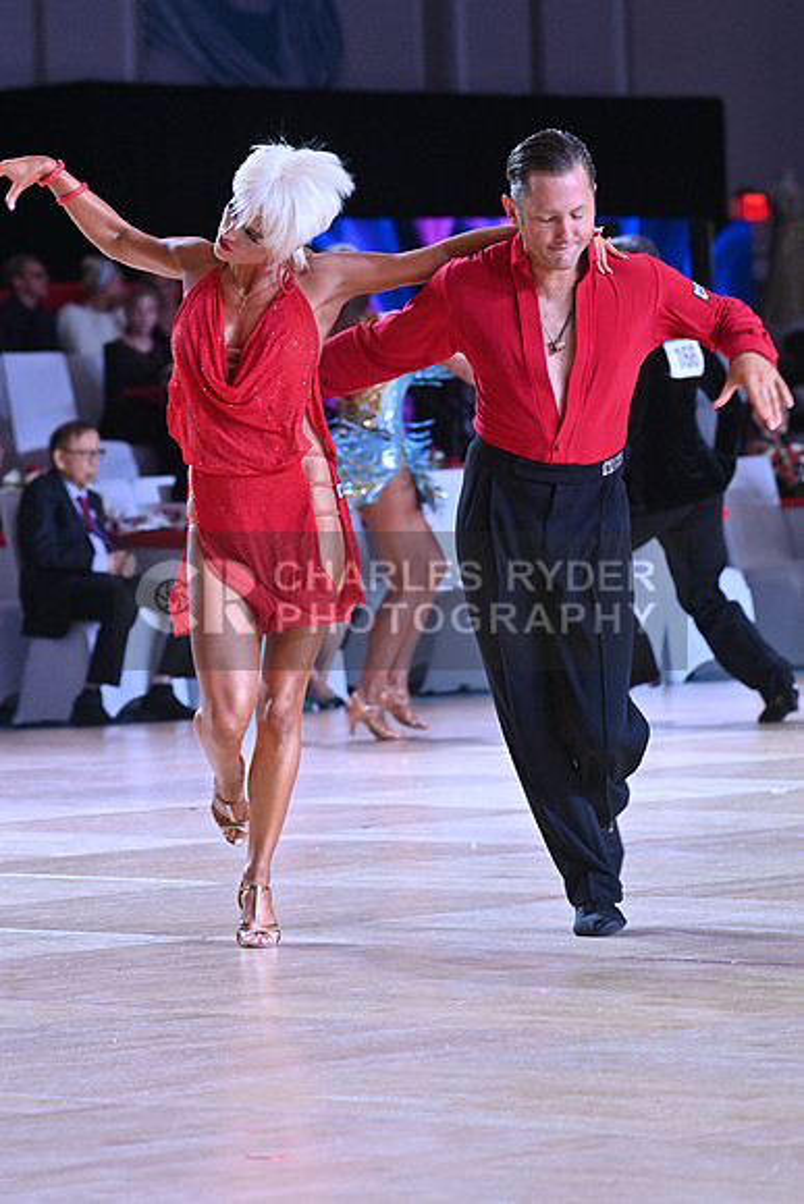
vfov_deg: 10.8
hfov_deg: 7.2
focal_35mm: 190
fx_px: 6361
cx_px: 402
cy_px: 602
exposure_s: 1/400
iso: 4000
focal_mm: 190
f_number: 8
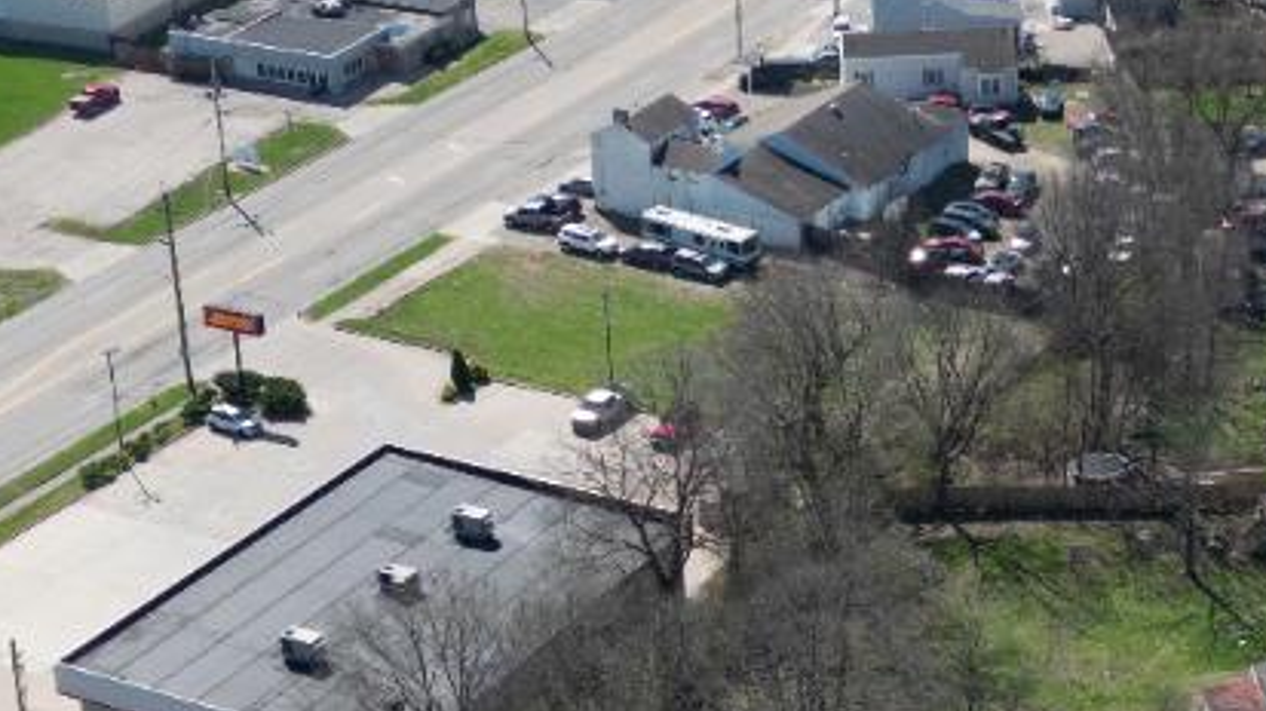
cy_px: 434
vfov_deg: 12.7
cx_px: 913
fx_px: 3188
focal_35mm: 95
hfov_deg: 22.3
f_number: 1.7
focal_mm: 6.72
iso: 200
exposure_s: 1/3000
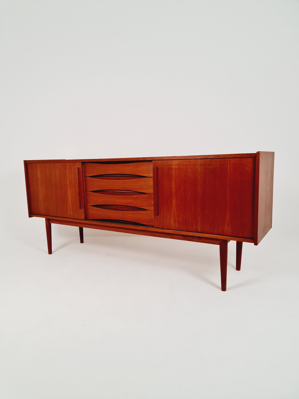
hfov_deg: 54.9
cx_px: 150
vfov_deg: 69.4
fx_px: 288
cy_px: 200
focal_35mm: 25
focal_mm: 7
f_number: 1.8
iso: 125
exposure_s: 1/120
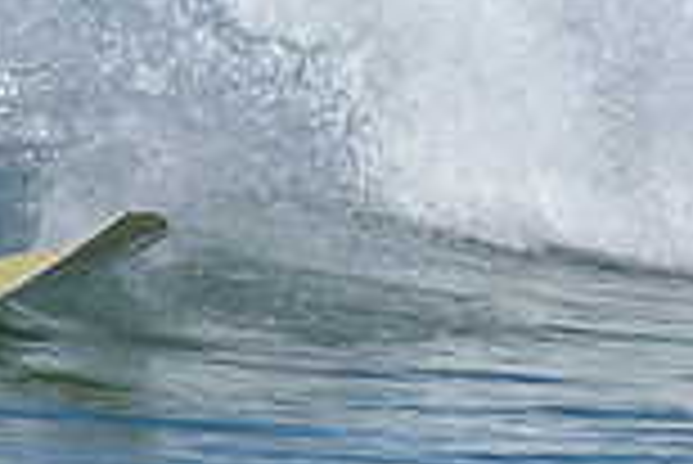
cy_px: 173
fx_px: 57996
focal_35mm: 3010
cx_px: -508
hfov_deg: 0.7
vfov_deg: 0.5
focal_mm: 800
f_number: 11
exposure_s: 1/2000
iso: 2200
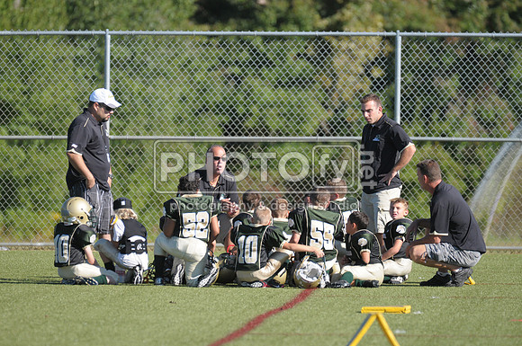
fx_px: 7167
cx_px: 261
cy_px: 173
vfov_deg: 2.8
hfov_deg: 4.2
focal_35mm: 495
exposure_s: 1/3200
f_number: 4
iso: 640
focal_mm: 330
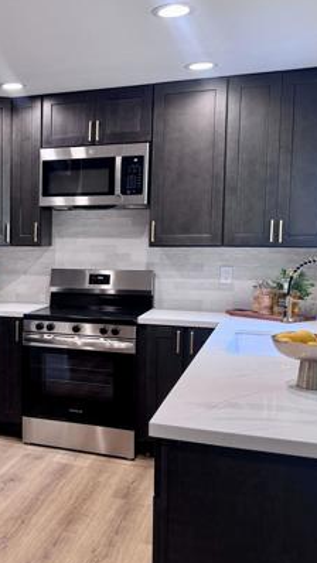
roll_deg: +0.5
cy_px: 289
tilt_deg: -5.6
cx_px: -14
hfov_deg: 26.5
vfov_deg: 48.3
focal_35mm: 42
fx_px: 627
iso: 200
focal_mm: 6.76
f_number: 1.78
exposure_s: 1/120
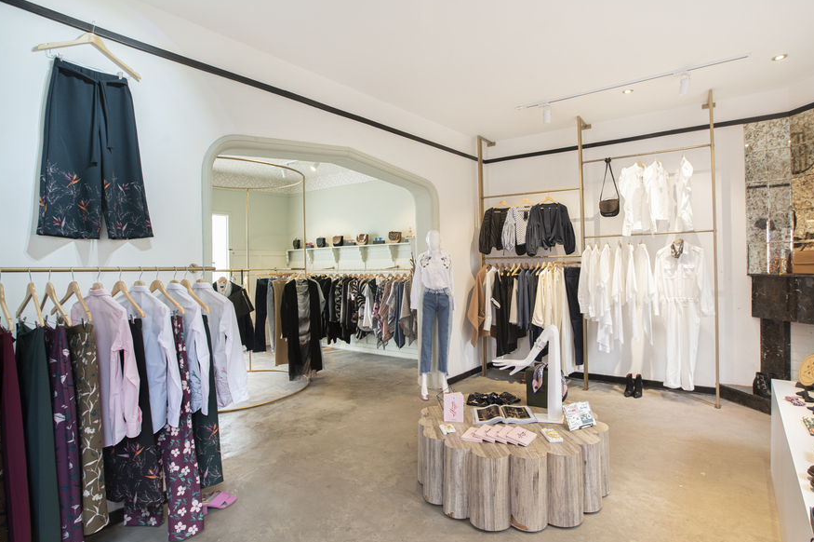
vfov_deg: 67.3
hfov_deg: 89.7
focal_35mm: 18
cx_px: 451
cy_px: 265
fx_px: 407
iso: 400
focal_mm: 16
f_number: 8
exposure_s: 1/4
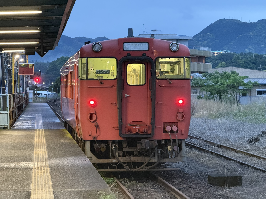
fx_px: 922
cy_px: 100
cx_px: 133
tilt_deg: -0.6
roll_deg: +0.4
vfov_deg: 12.3
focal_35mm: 120
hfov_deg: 16.4
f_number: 2.8
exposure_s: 1/31
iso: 1600
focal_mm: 15.66
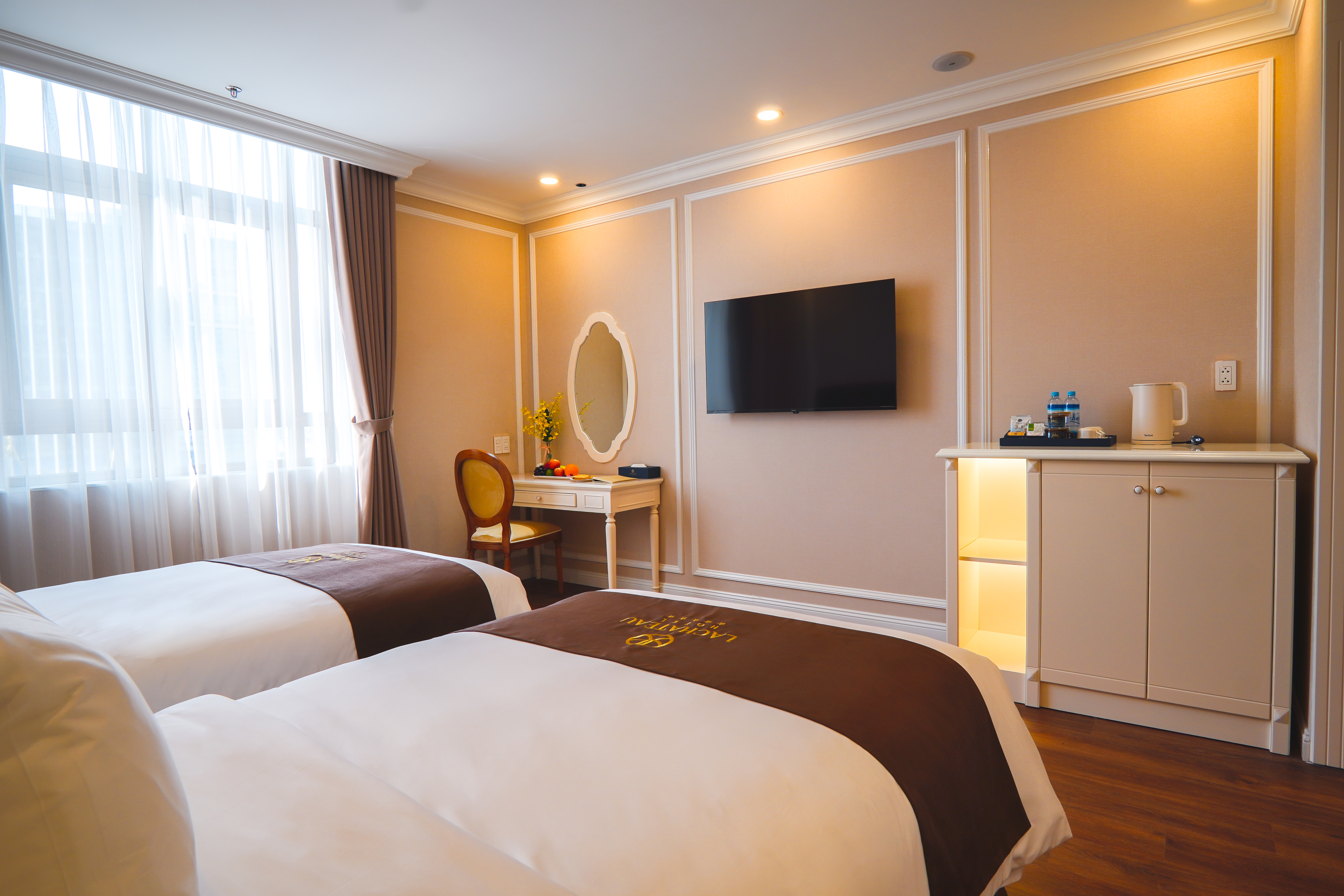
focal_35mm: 18
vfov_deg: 67.4
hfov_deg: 90.0
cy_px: 448
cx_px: 672
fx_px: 672
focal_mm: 12
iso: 200
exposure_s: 1/15
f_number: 6.3
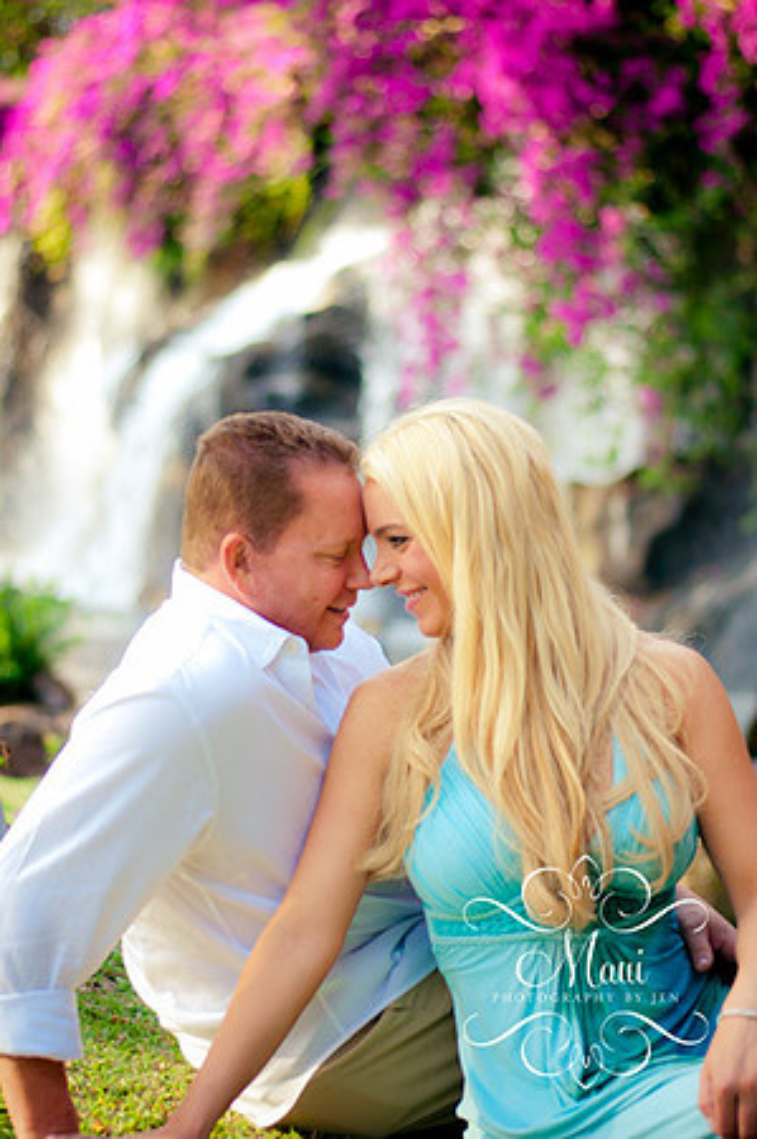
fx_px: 2371
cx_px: 378
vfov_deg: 27.0
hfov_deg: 18.1
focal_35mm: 75
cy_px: 570
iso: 200
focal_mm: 50
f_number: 1.8
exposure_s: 1/125
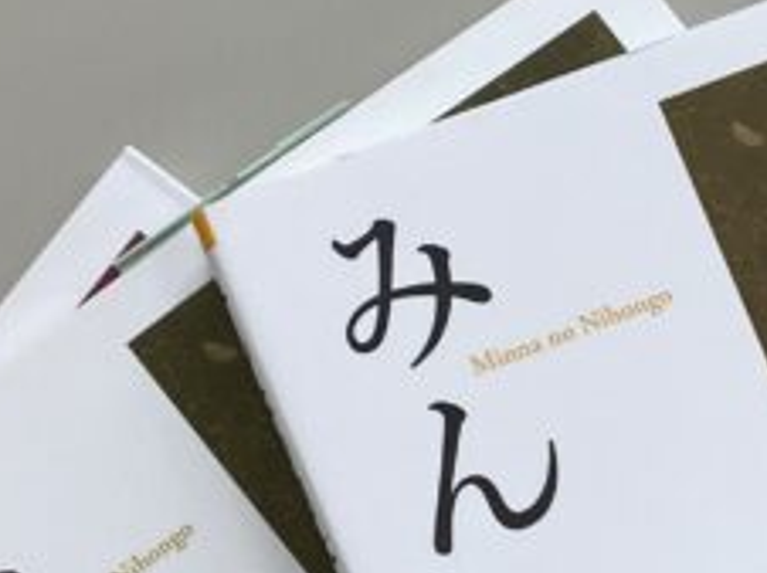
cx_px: 1215
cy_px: 851
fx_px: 2612
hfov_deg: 15.2
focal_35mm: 118
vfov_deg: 12.0
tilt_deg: -88.4
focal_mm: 4.25
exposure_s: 1/100
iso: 40
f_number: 1.8
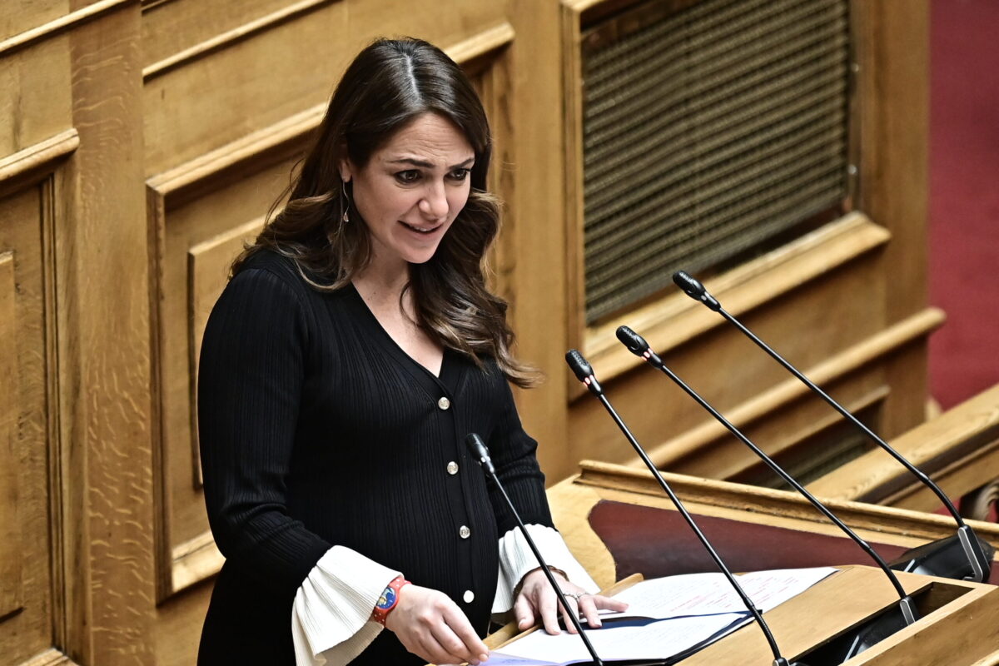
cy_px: 333
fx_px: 8324
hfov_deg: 6.9
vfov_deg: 4.6
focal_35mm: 300
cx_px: 500
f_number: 2.8
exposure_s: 1/800
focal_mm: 200
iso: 1600
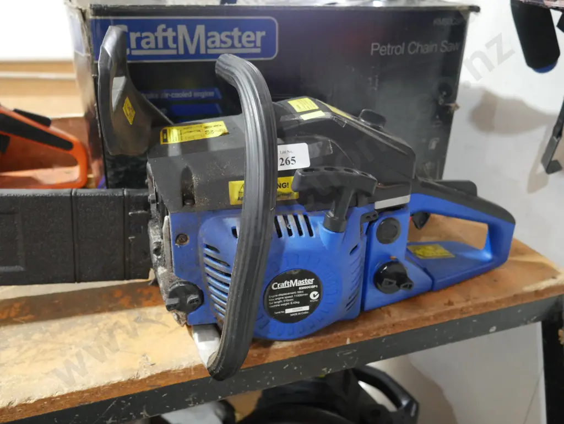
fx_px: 522
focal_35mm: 32
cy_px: 212
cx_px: 282
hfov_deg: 56.8
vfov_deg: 44.2
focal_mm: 16
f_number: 3.6
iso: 3200
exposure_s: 1/60
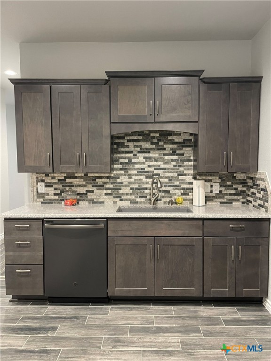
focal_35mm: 26
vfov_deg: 67.3
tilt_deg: -4.1
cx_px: 136
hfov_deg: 53.1
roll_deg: +0.0
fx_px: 271
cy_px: 180
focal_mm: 4.2
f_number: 1.6
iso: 320
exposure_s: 1/60
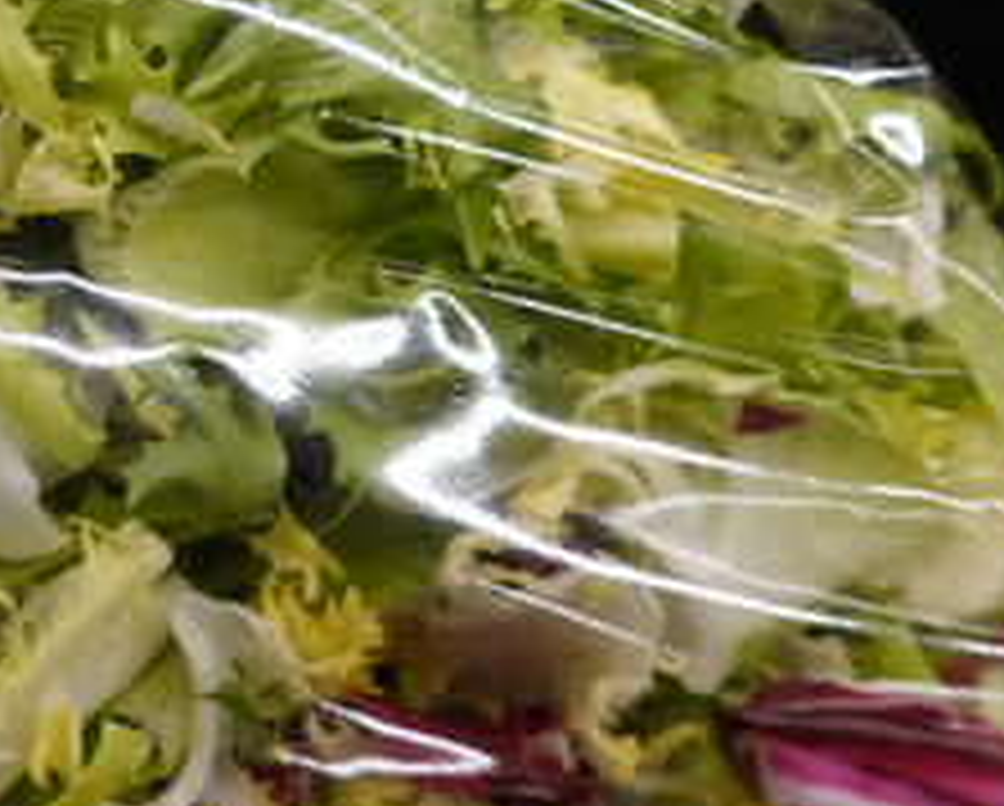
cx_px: -41
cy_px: 52
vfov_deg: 20.5
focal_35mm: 73
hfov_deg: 24.6
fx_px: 2172
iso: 100
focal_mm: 9
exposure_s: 1/80
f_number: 2.8
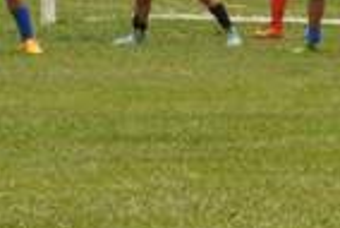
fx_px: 3510
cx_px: -41
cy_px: -260
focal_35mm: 371
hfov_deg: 5.5
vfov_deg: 3.7
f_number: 7.1
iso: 100
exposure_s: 1/200
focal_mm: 55
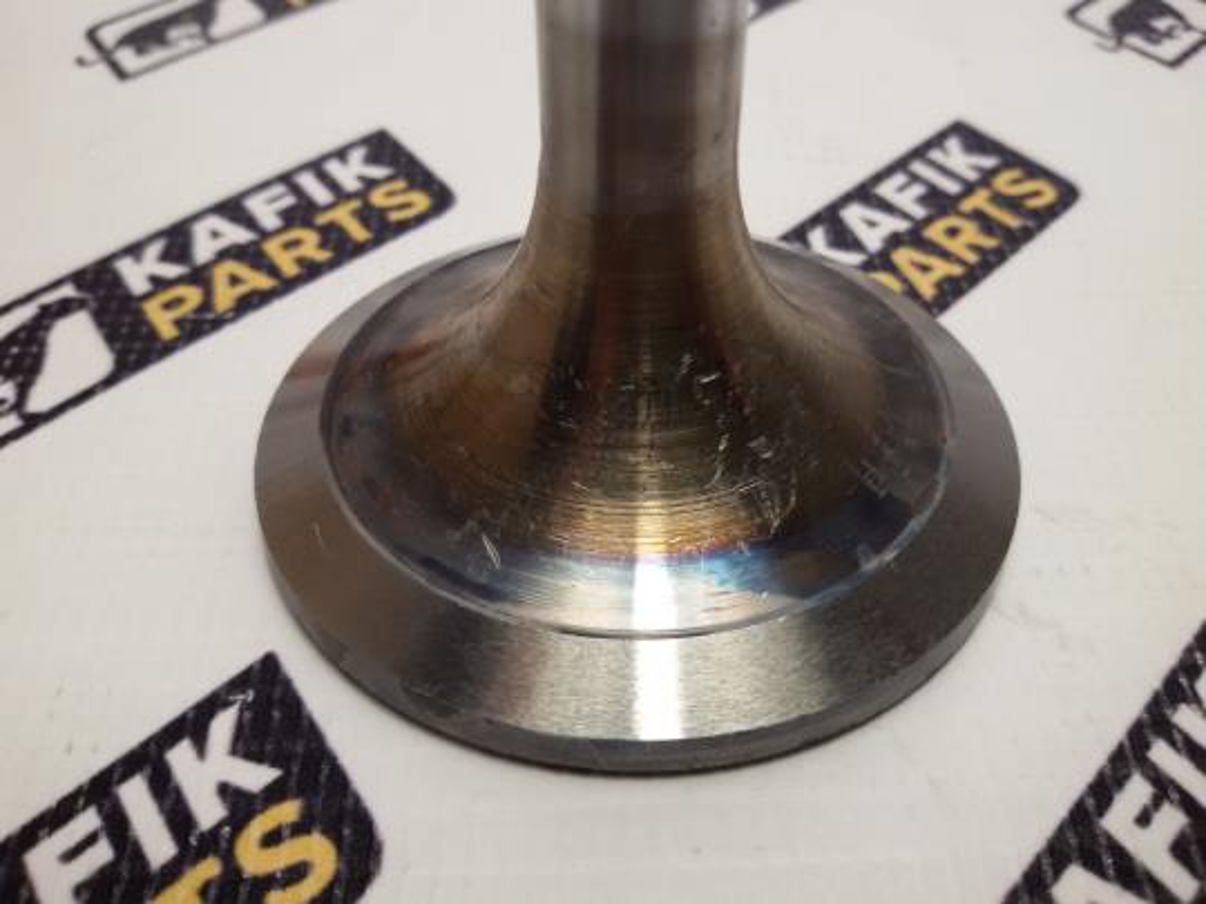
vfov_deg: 45.4
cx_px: 603
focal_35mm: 31
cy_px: 452
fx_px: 1080
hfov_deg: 58.4
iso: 64
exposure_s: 1/33
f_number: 2.4
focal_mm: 2.93
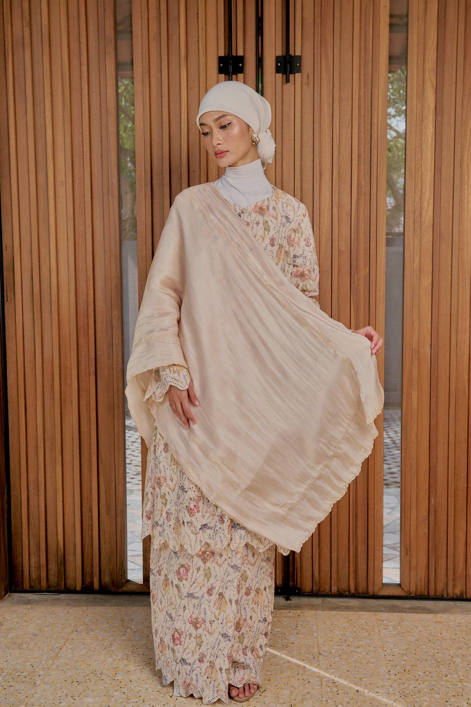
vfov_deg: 46.4
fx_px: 824
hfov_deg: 31.9
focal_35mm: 42
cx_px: 242
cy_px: 344
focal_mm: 40
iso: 200
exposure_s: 1/125
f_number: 6.3
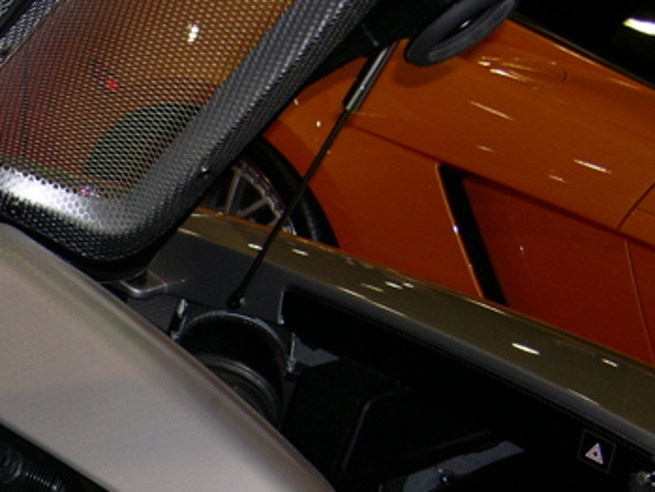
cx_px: -84
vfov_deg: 16.5
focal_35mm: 87
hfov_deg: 21.2
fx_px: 1647
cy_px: 518
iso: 100
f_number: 2.8
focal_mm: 8
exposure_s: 1/60
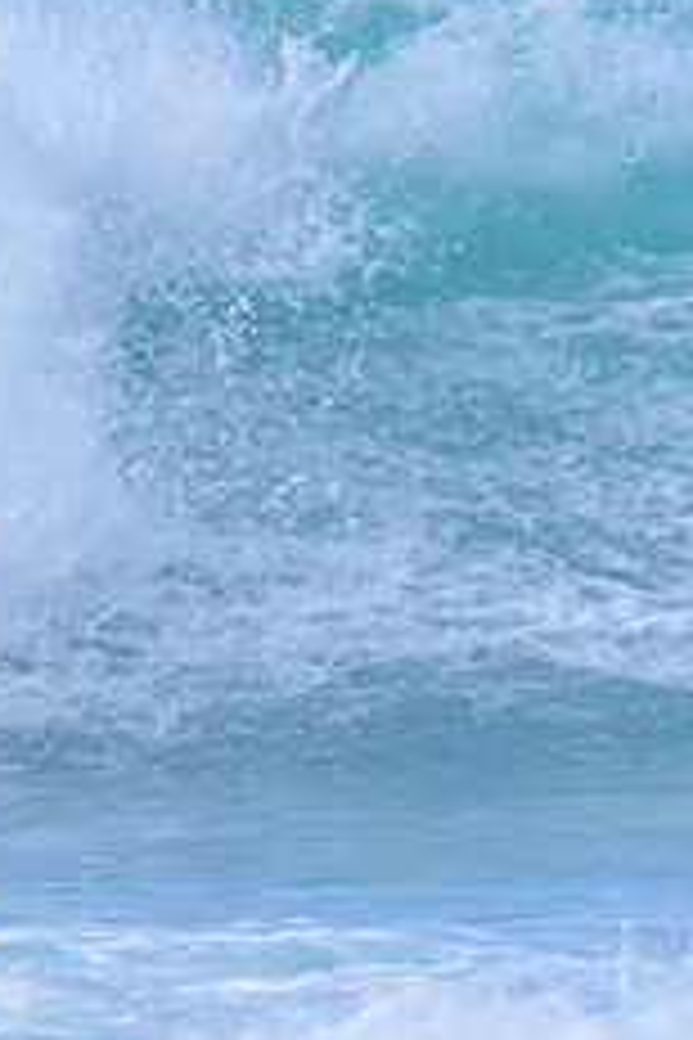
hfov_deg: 0.5
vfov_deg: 0.8
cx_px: 1722
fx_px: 79227
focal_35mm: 2744
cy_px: 85
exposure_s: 1/2000
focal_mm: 800
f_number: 11
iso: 800
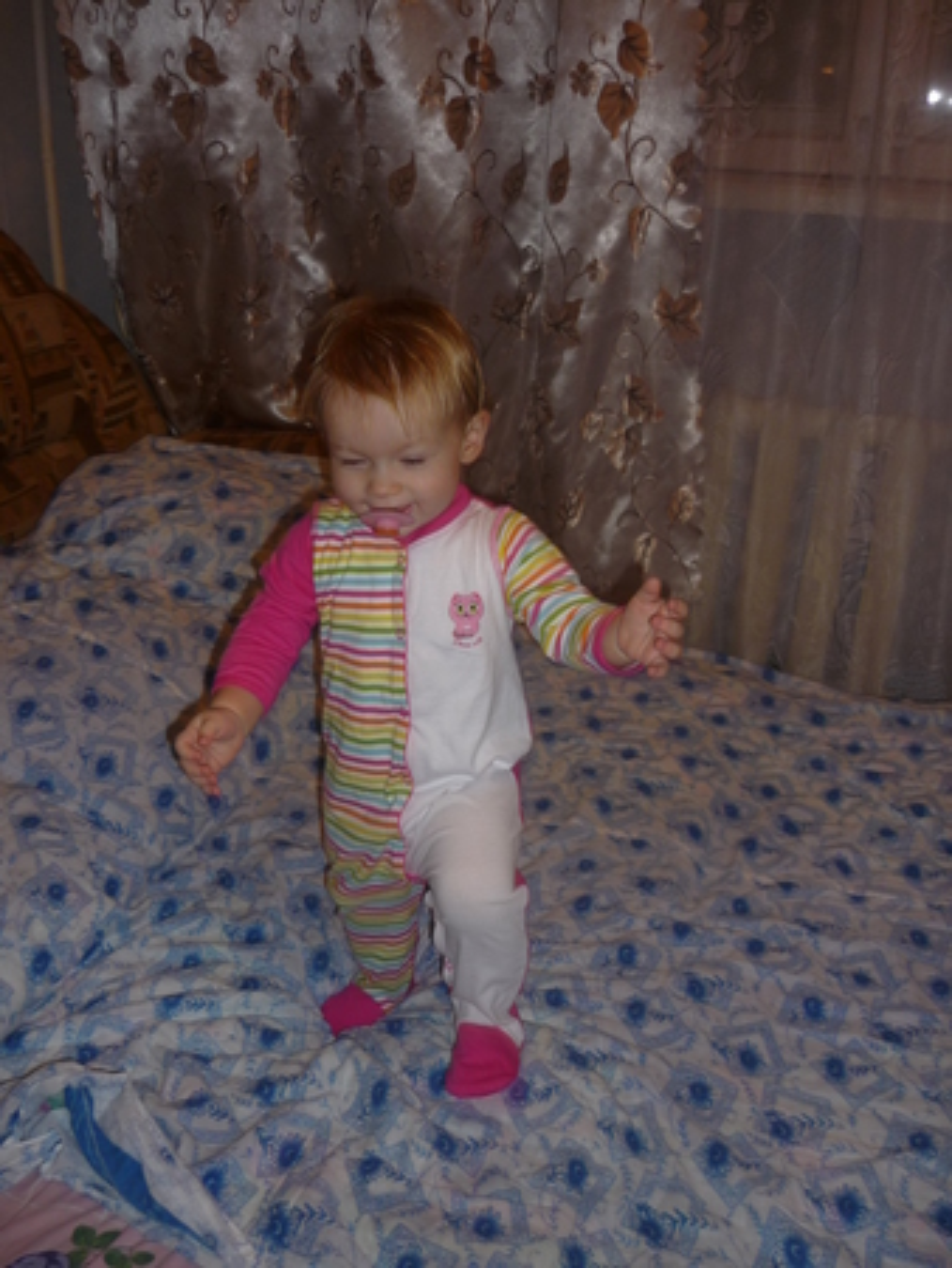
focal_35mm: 33
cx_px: 476
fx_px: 1209
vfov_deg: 55.3
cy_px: 634
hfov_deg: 43.0
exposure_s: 1/30
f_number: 2.8
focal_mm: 5.5
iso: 100
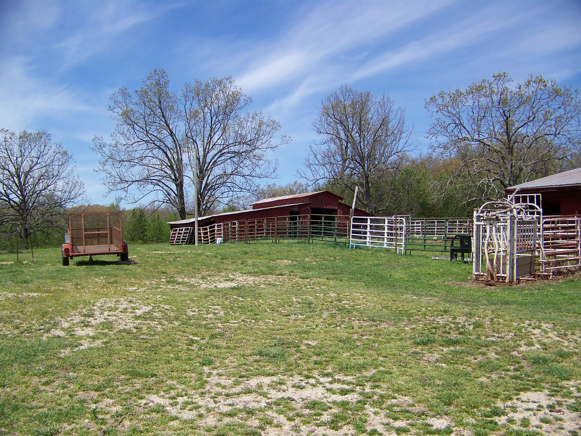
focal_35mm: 36
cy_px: 218
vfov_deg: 39.7
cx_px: 290
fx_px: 604
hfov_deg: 51.4
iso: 64
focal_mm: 5.85
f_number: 2.8
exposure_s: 1/1000
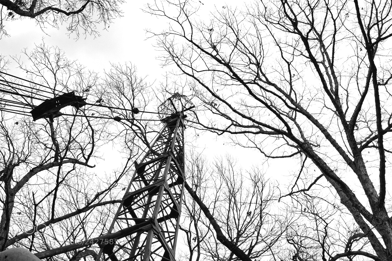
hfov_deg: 57.3
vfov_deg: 39.9
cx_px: 196
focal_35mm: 33
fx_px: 359
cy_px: 130
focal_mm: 22
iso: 400
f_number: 11
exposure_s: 1/400
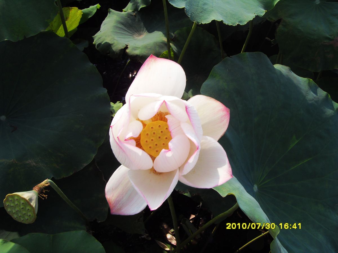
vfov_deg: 36.8
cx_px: 169
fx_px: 381
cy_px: 126
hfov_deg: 47.9
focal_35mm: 39
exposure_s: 1/250
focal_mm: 6.6
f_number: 6.2
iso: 80
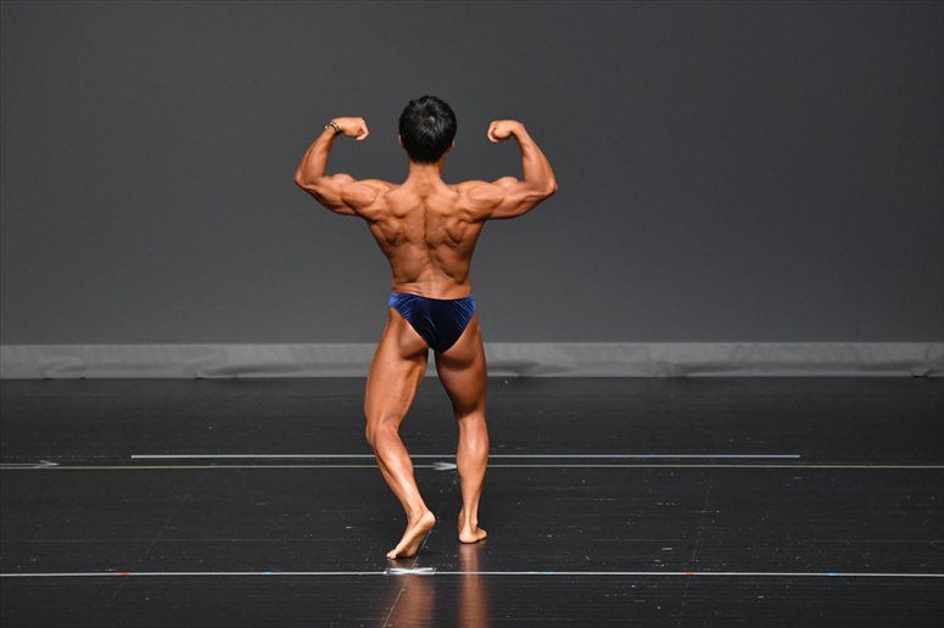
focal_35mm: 300
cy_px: 314
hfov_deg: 6.9
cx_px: 472
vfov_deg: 4.6
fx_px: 7863
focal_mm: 200
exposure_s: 1/400
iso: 2500
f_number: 5.6
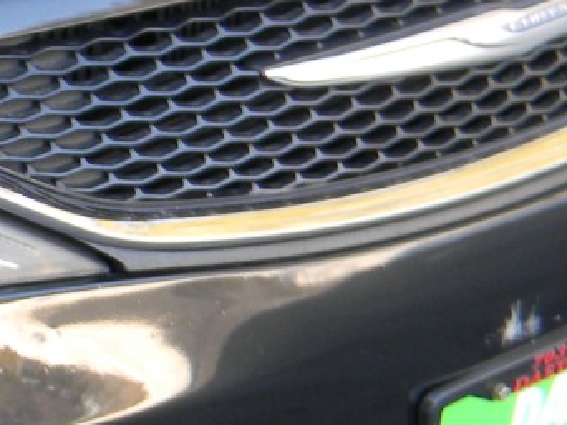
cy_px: 272
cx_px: -607
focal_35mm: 118
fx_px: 1931
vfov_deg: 12.5
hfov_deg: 13.8
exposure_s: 1/39.8
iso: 80
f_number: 3.5
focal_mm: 5
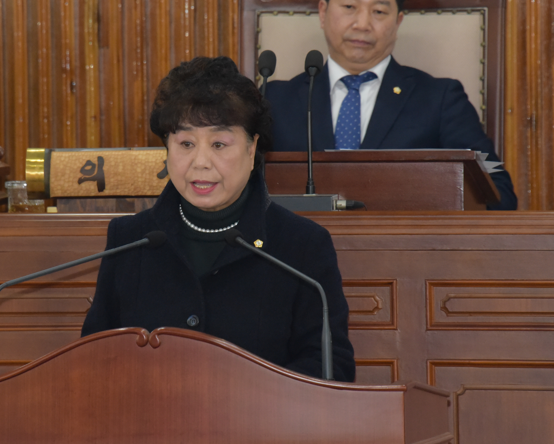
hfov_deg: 4.1
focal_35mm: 477
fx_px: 7821
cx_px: 210
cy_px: 167
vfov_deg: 3.2
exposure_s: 1/200
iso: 4500
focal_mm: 300
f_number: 8
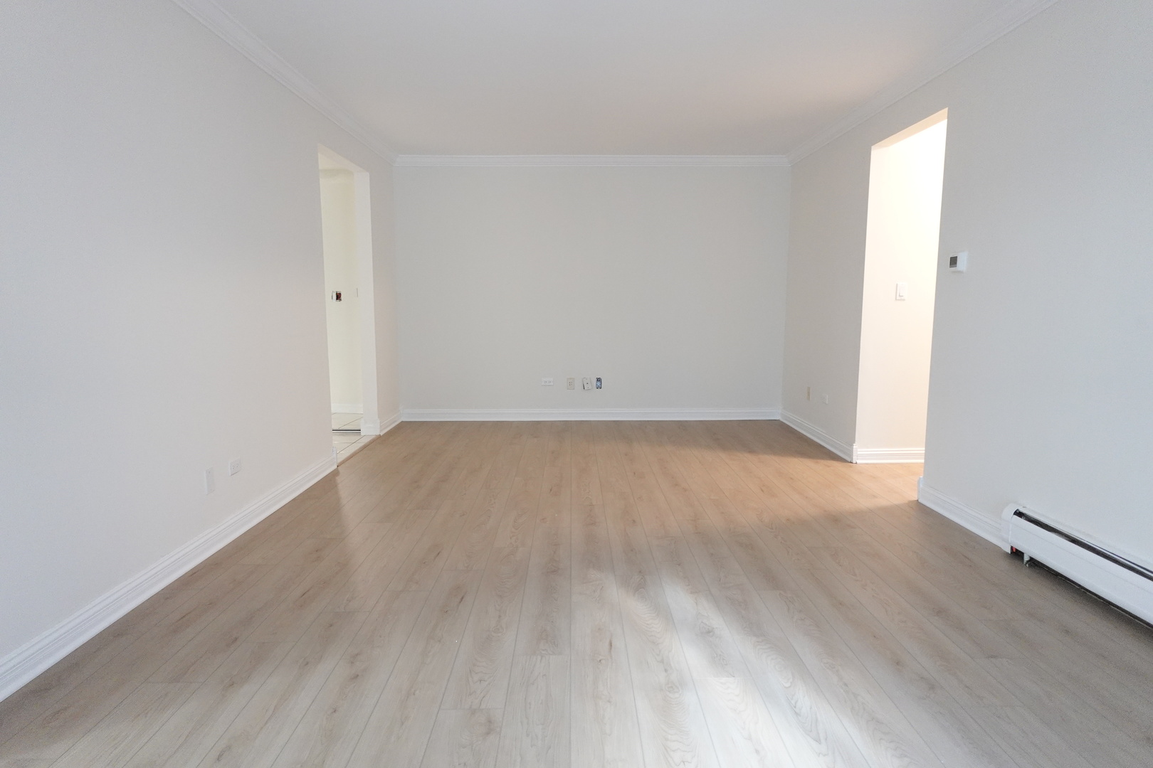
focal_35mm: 20
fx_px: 641
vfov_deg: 61.9
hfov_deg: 84.0
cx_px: 576
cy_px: 384
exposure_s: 1/80
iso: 1250
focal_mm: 7.6
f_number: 2
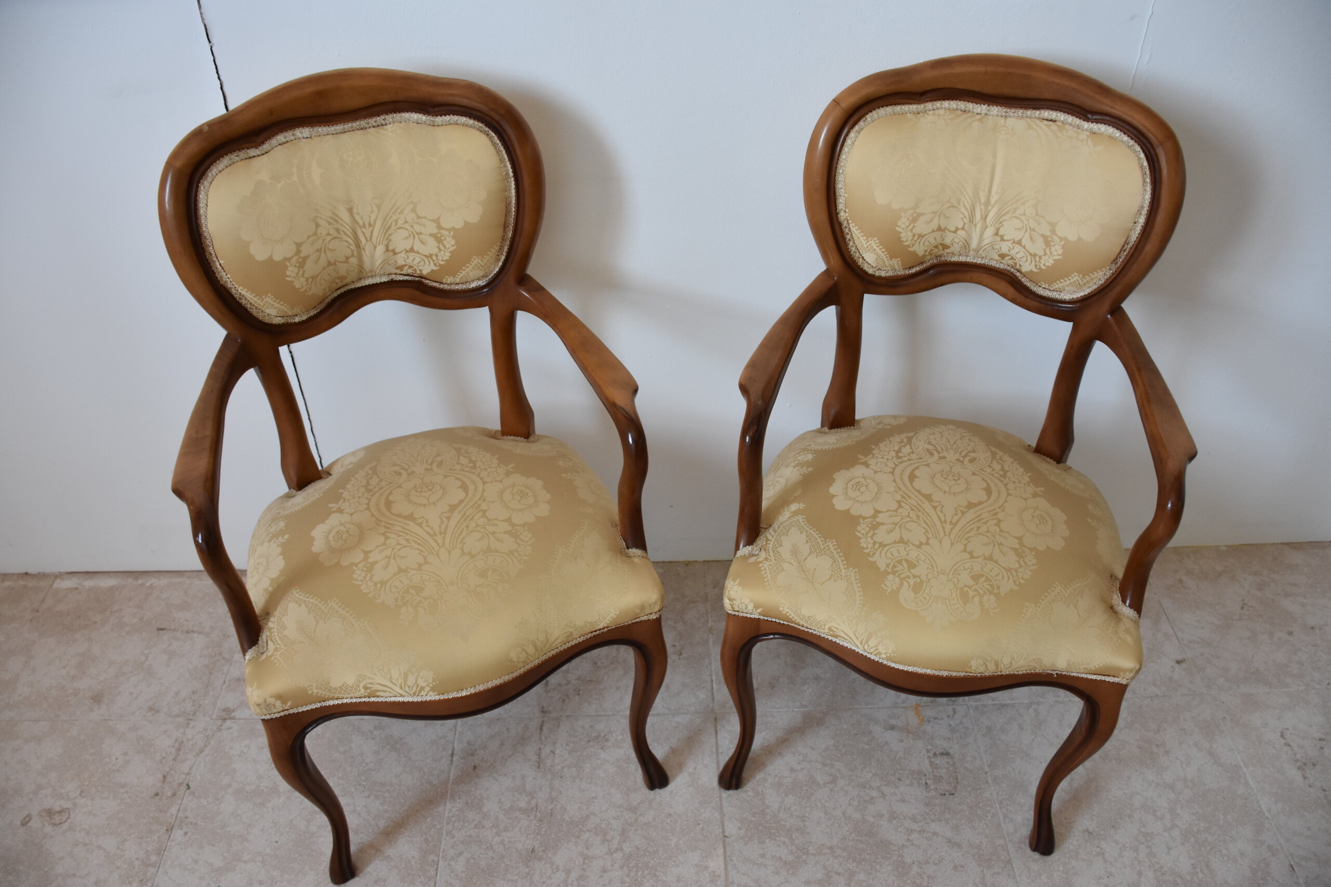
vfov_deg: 47.9
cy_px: 444
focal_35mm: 27
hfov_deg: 67.4
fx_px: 998
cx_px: 666
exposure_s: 1/80
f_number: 4.5
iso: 800
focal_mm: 18
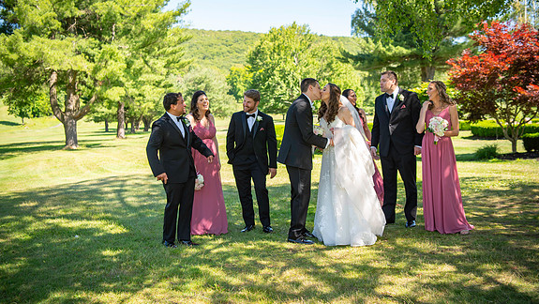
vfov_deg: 31.2
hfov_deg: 52.8
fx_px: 543
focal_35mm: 38
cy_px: 136
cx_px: 271
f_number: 3.2
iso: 250
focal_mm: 36
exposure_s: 1/800
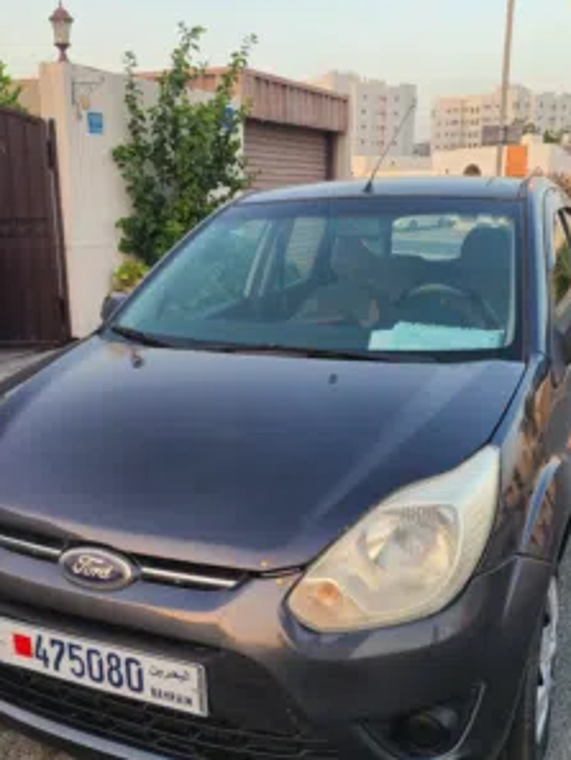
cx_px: 271
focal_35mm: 35
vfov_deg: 52.5
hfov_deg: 40.7
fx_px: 769
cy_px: 422
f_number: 1.8
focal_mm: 5.4
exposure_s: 1/101
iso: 40
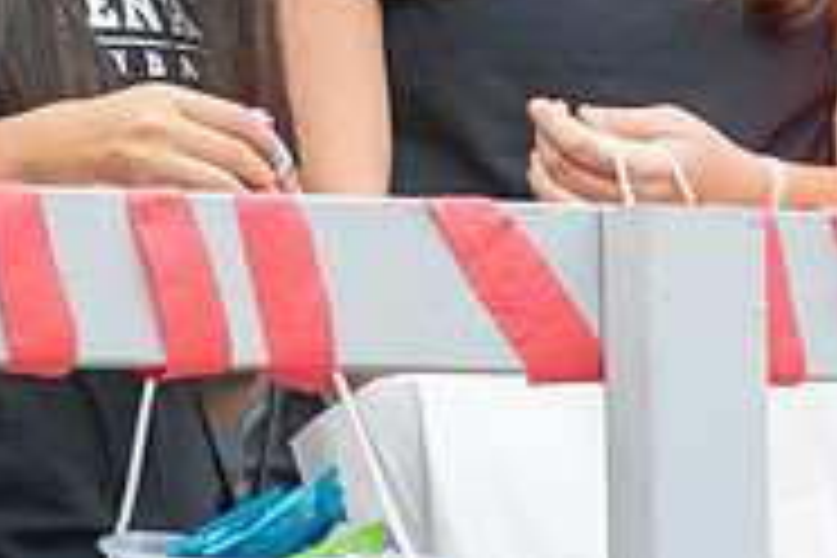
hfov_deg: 2.2
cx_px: 248
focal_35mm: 936
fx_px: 21760
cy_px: -304
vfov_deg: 1.5
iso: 3200
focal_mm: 300
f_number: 11
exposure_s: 1/160
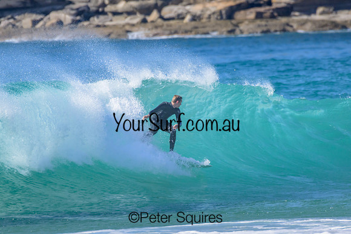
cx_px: 176
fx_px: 9752
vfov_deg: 1.4
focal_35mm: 1000
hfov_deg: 2.1
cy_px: 117
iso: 1800
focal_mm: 1000
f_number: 11
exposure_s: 1/2000
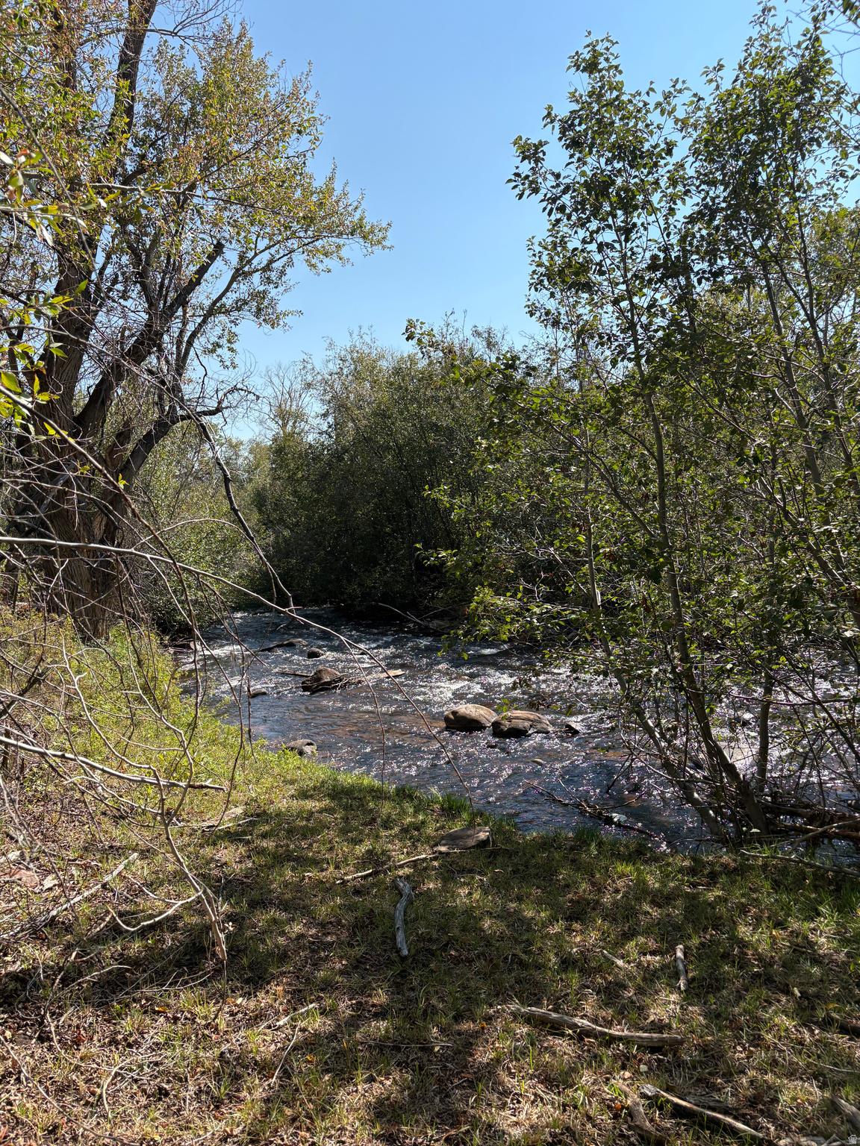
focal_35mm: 26
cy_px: 573
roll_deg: +2.3
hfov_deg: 53.1
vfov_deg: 67.3
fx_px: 861
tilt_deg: -2.8
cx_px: 430
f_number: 1.6
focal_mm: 5.96
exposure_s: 1/2075
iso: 50
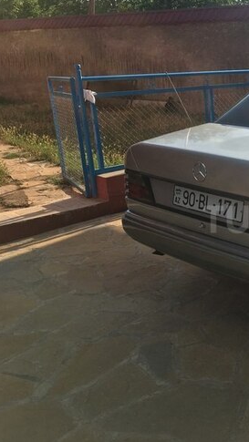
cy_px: 219
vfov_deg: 47.3
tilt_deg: -18.2
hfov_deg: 25.1
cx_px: 296
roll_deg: +1.4
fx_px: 504
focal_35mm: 43
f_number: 2.2
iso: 25
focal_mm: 4.15
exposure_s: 1/1350
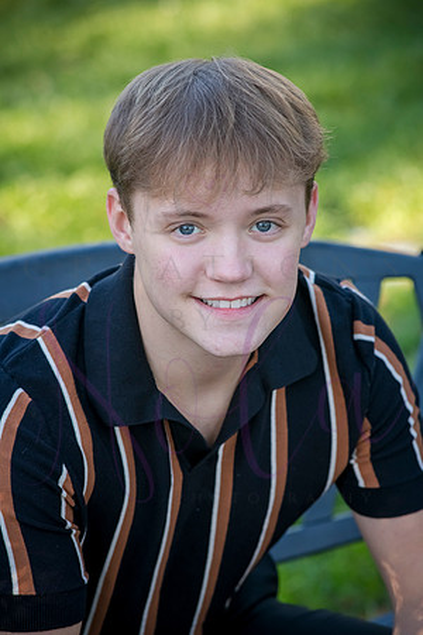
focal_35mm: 135
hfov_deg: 10.2
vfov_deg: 15.2
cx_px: 212
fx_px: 2379
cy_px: 318
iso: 800
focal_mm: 135
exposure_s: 1/320
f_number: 6.3
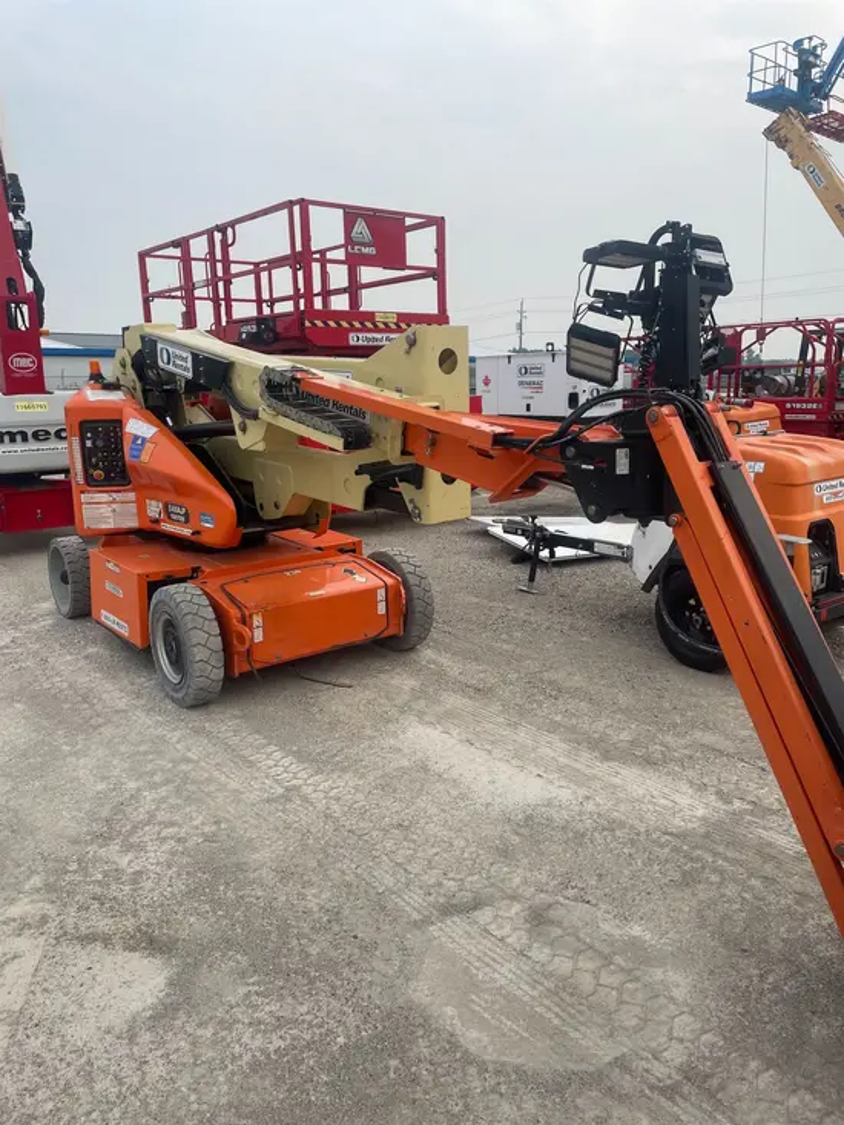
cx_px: 422
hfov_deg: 53.1
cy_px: 562
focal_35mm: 26
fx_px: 845
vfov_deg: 67.3
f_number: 1.6
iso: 32
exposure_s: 1/1984
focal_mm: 4.2
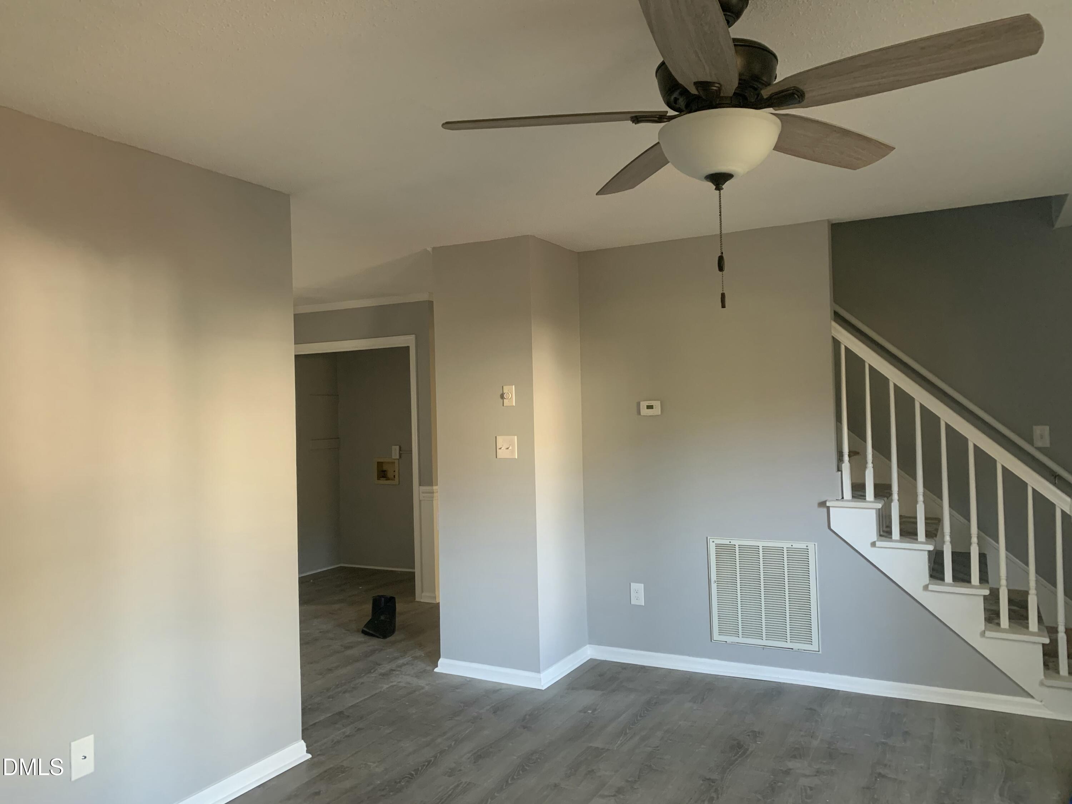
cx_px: 536
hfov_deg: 67.3
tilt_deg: +1.5
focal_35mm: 26
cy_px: 402
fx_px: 805
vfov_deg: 53.1
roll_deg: +1.6
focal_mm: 4.25
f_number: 1.8
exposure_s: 1/60
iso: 320
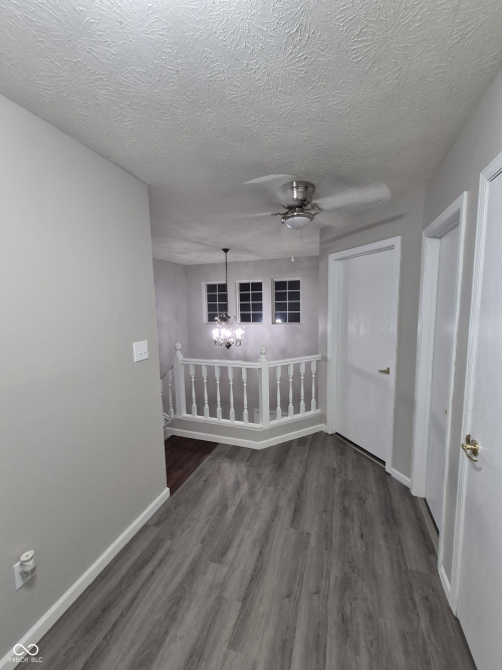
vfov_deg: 106.2
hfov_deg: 89.9
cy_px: 335
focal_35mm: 13
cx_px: 251
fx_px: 251
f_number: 2.2
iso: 200
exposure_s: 1/60
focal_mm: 1.74
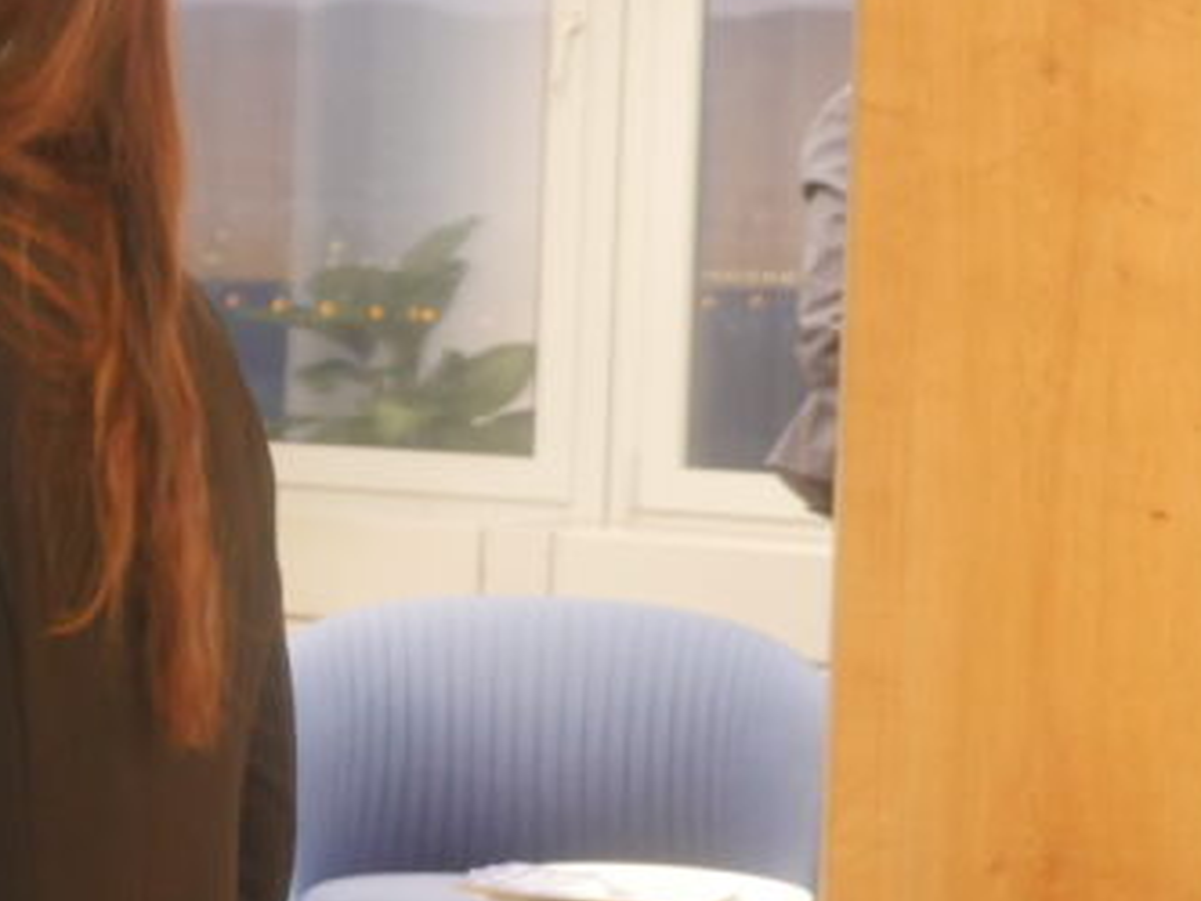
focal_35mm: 142
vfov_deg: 10.4
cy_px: 532
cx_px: -543
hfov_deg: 13.2
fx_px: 4927
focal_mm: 23
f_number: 2.8
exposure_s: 1/60
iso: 1000
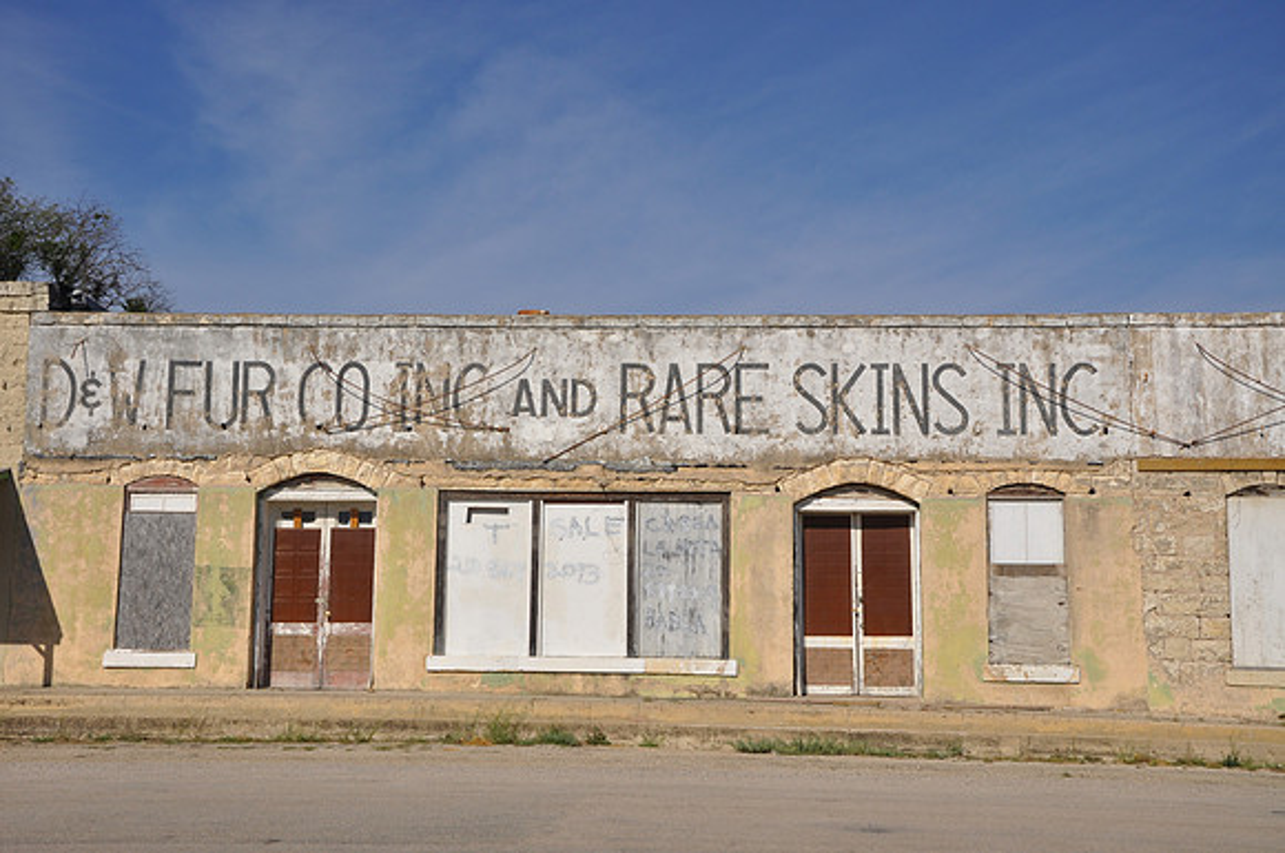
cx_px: 642
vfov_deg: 28.0
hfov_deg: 41.2
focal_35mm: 48
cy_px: 426
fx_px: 1711
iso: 200
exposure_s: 1/320
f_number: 9
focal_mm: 32
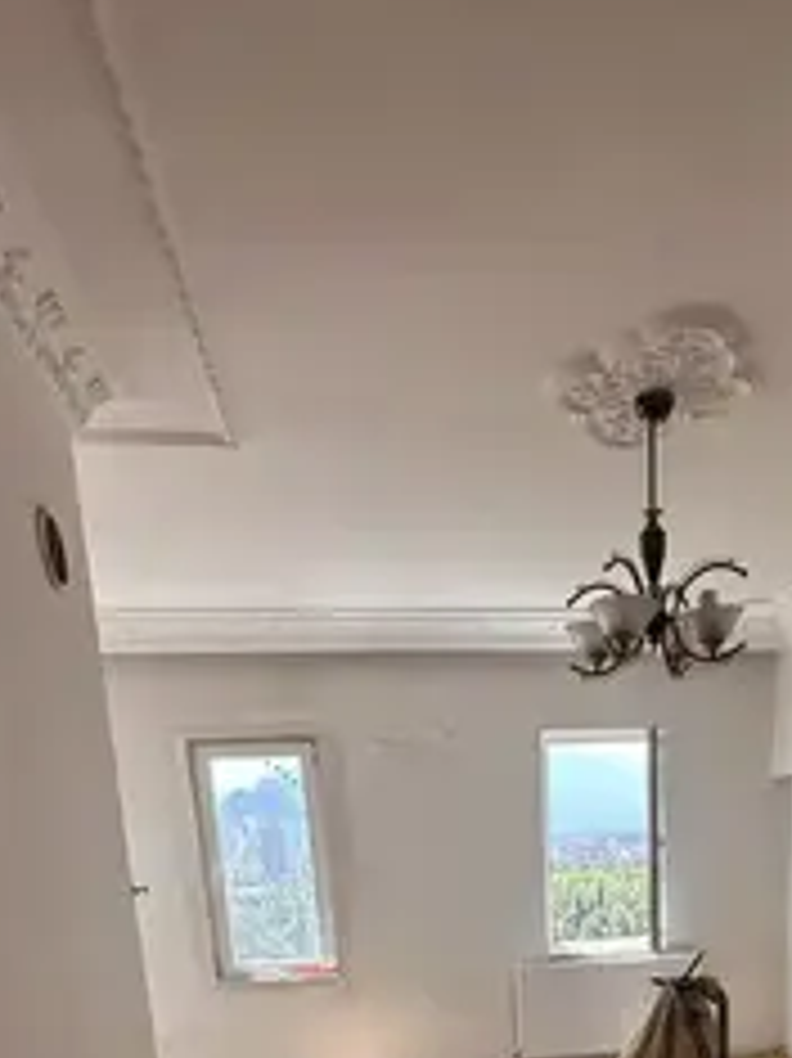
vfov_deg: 47.4
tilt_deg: -14.7
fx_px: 947
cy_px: 1081
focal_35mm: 31
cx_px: 544
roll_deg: +2.4
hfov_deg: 44.6
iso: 40
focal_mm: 2.22
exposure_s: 1/182
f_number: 2.2
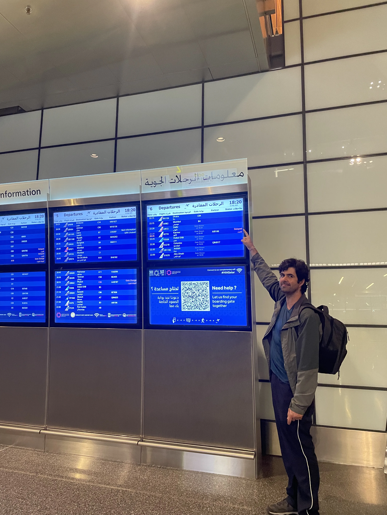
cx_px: 194
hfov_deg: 53.1
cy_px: 258
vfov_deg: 67.3
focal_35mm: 26
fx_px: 388
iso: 400
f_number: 1.6
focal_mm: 4.2
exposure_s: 1/57
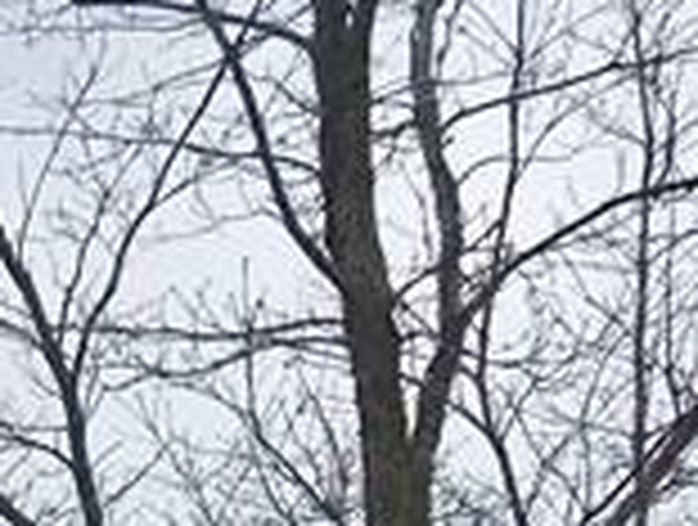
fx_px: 3860
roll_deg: -0.8
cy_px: 1479
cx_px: -1265
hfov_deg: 8.8
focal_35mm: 191
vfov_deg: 7.1
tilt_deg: +5.8
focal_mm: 4.15
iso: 25
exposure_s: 1/2262
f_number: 2.2
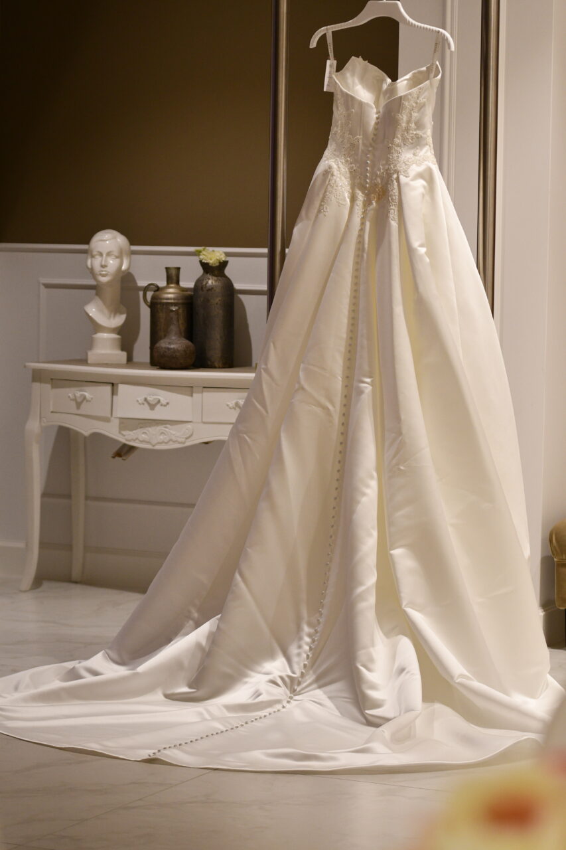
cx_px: 283
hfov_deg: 13.0
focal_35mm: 105
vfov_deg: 19.5
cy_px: 425
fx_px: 2477
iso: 720
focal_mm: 70
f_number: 2.8
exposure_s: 1/250
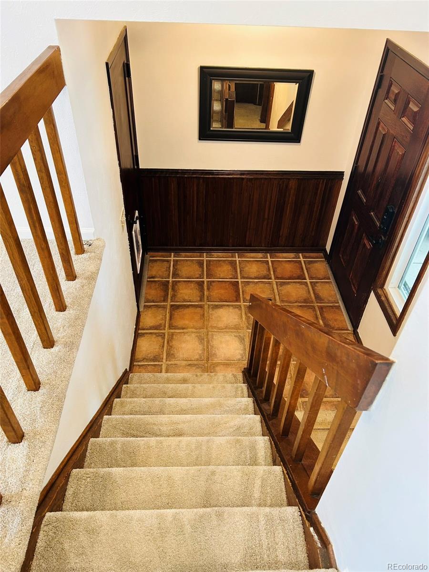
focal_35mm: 26
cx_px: 214
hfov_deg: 53.1
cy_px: 286
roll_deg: -3.3
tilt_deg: -41.3
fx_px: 430
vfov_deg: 67.3
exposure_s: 1/60
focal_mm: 5.7
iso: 100
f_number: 1.5
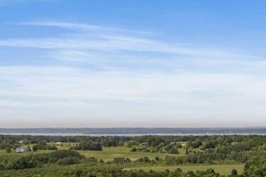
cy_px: 244
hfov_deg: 22.4
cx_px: 388
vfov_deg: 16.7
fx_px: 561
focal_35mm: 76
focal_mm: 8.38
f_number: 2.8
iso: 100
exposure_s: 1/2000
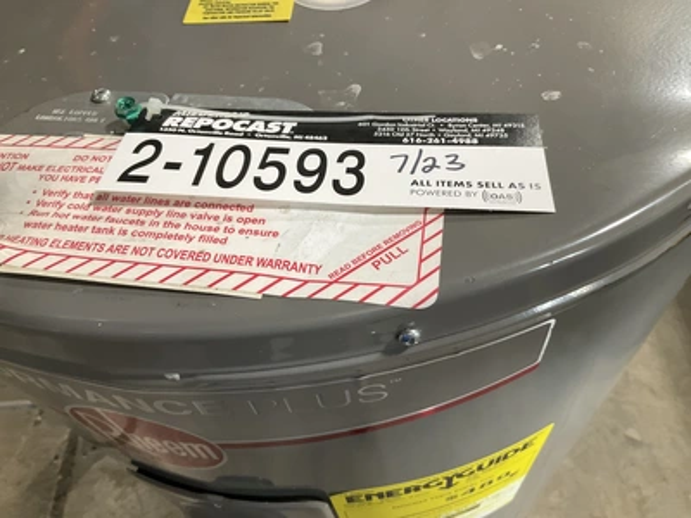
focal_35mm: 29
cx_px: 346
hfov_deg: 61.7
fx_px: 579
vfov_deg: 48.2
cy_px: 259
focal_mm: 3
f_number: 1.8
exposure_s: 1/60
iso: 100
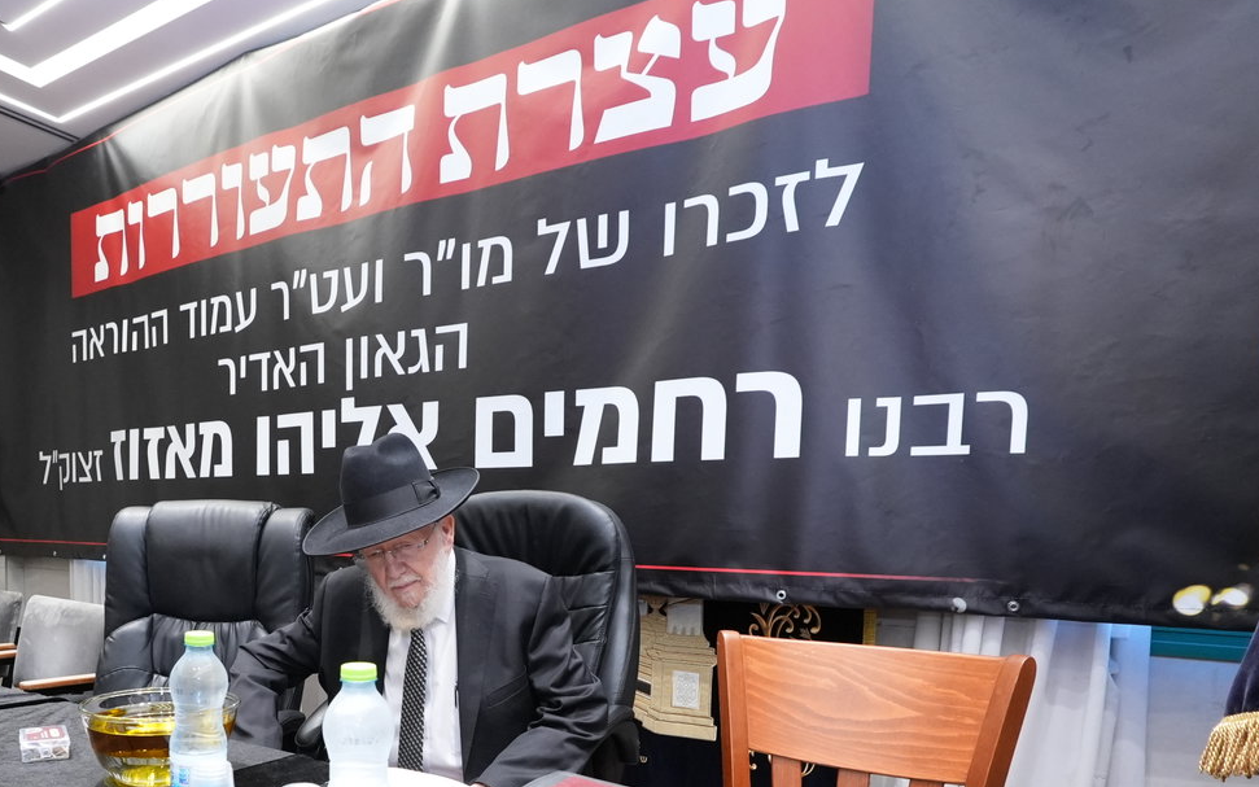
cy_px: 597
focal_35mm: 25
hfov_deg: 70.3
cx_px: 412
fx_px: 858
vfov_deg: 47.3
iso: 6400
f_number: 6.3
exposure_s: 1/200
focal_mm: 17
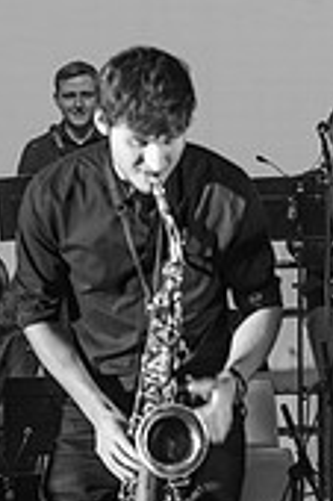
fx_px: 4226
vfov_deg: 6.8
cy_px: 445
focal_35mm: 304
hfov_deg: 4.5
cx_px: 118
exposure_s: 1/125
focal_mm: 70
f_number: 2.8
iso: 2500
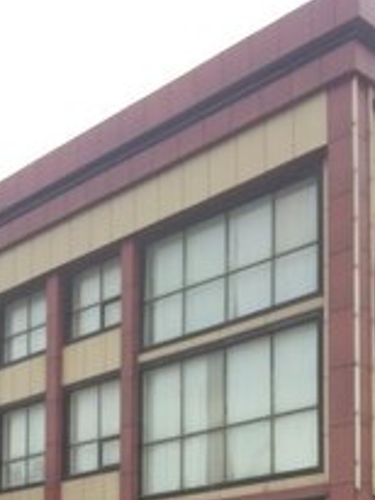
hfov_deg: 20.4
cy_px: 590
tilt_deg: +4.9
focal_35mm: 70
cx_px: 12
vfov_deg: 25.2
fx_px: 1010
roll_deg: -0.7
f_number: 2.2
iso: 32
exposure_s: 1/124
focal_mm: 4.15
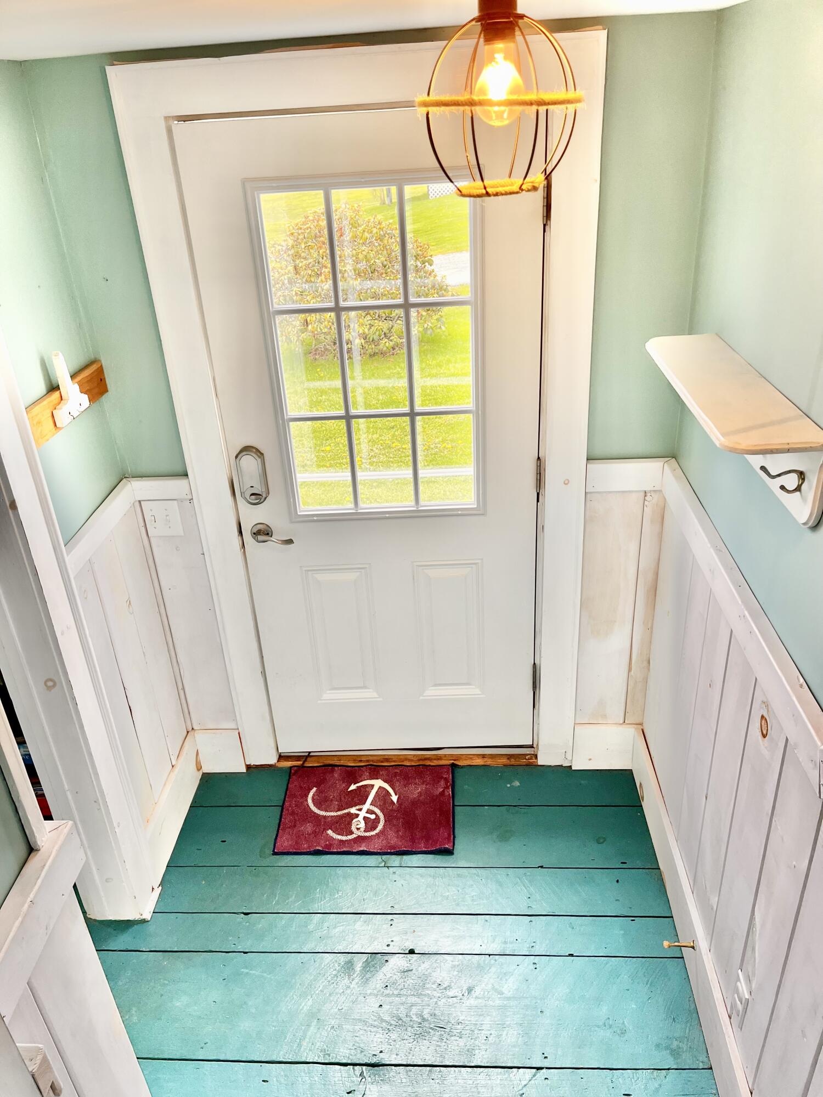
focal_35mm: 26
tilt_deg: -28.5
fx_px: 824
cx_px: 412
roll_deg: +4.0
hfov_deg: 53.1
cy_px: 548
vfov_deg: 67.3
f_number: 1.6
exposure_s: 1/120
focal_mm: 5.1
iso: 80
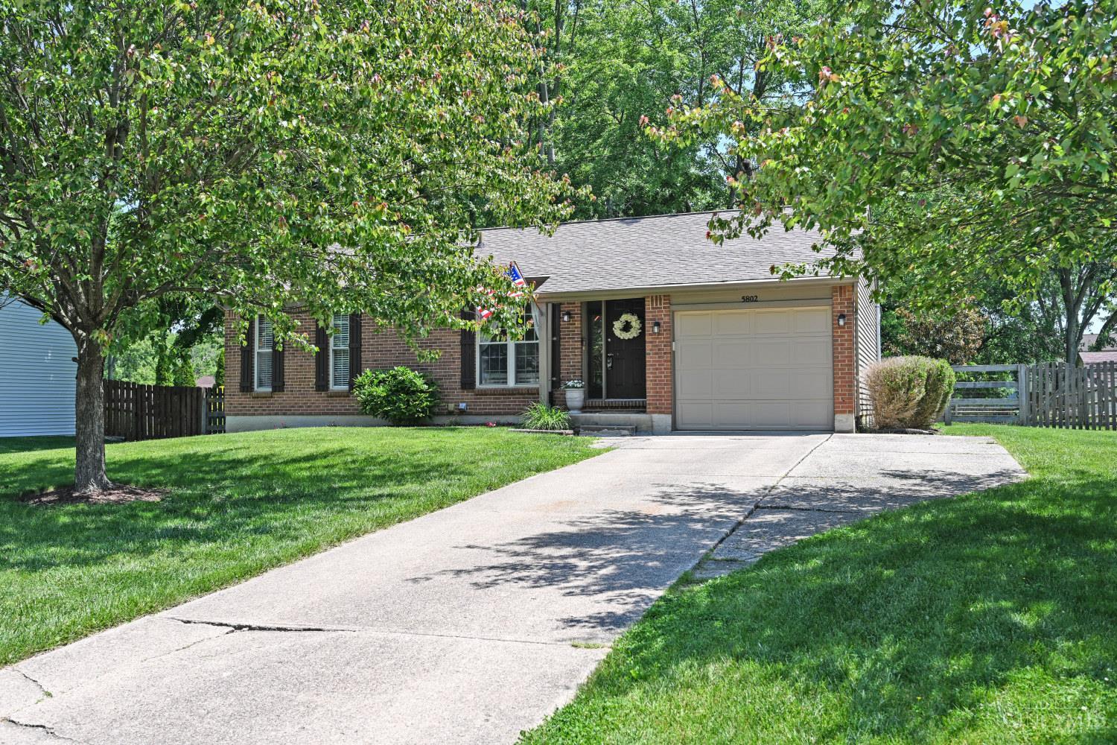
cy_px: 372
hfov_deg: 61.9
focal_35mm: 30
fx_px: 931
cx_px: 558
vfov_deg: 43.6
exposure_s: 1/250
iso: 100
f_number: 5.6
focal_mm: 30
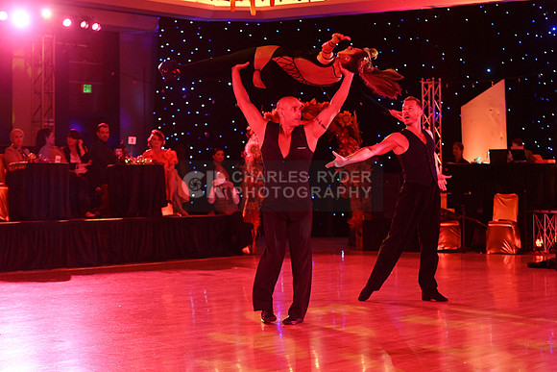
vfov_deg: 14.9
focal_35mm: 92
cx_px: 278
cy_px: 186
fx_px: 1424
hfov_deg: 22.1
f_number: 4
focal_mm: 92
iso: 6400
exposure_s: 1/400
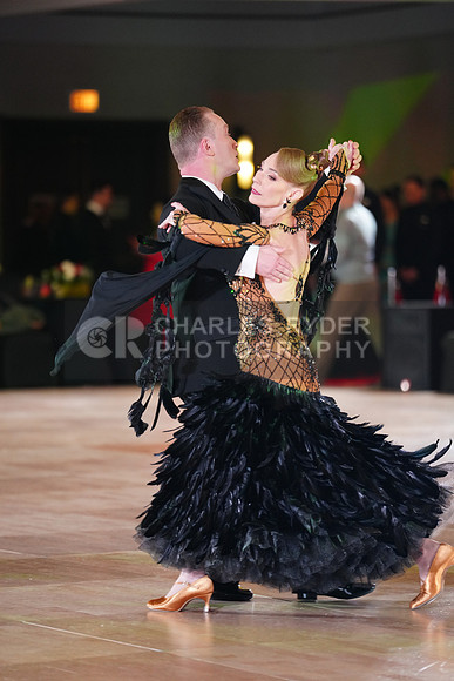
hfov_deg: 7.5
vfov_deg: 11.3
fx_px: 3441
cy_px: 340
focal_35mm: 182
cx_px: 227
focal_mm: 182
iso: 2500
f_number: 2.8
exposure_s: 1/320
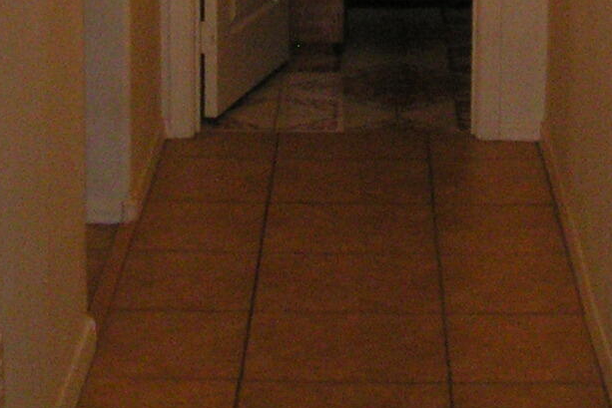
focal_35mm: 132
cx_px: 295
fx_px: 2244
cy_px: -312
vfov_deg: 9.9
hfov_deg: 15.5
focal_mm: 5.8
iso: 200
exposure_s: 1/40
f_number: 2.8
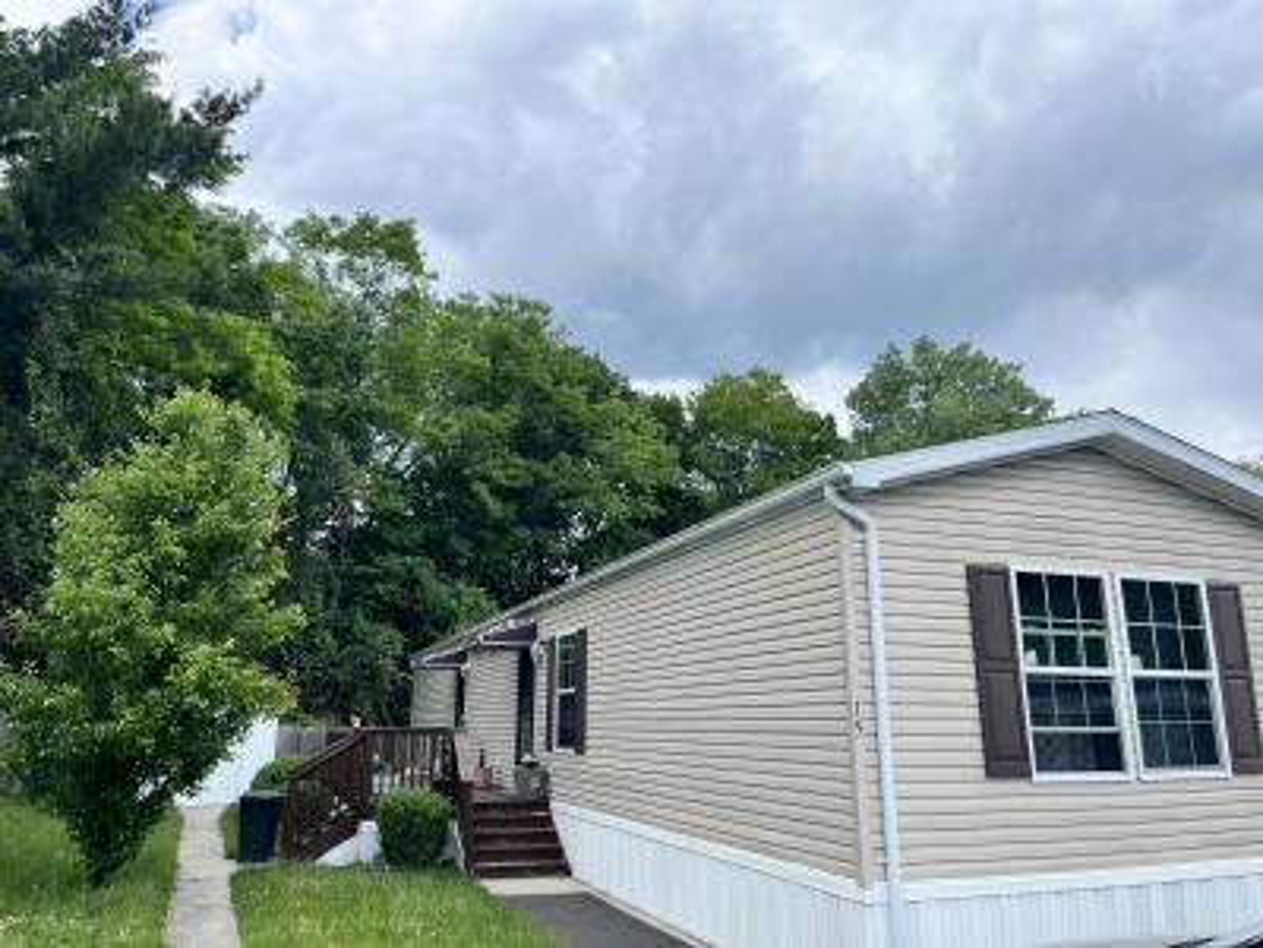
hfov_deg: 67.3
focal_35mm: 26
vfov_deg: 53.1
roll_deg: -0.1
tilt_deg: +14.4
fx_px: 949
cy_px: 474
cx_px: 632
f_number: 1.6
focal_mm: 5.1
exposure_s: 1/2688
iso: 50
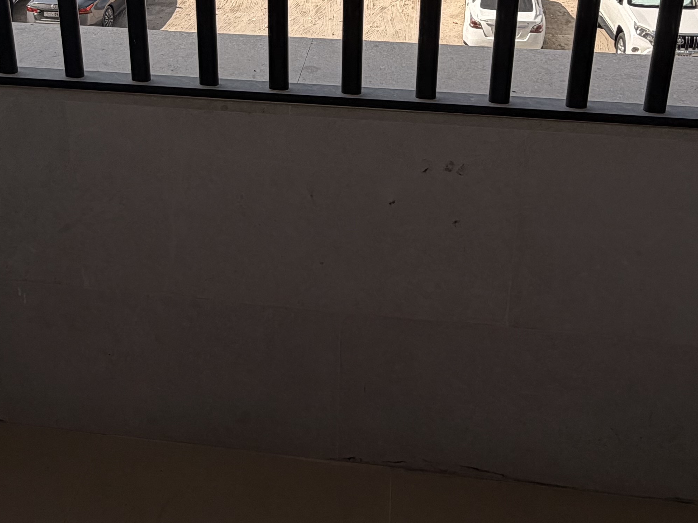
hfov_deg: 46.7
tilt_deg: -19.7
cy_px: 15
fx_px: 807
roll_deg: +0.1
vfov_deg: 33.3
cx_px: 316
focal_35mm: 40
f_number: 2.2
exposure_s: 1/770
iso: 20
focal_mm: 2.22
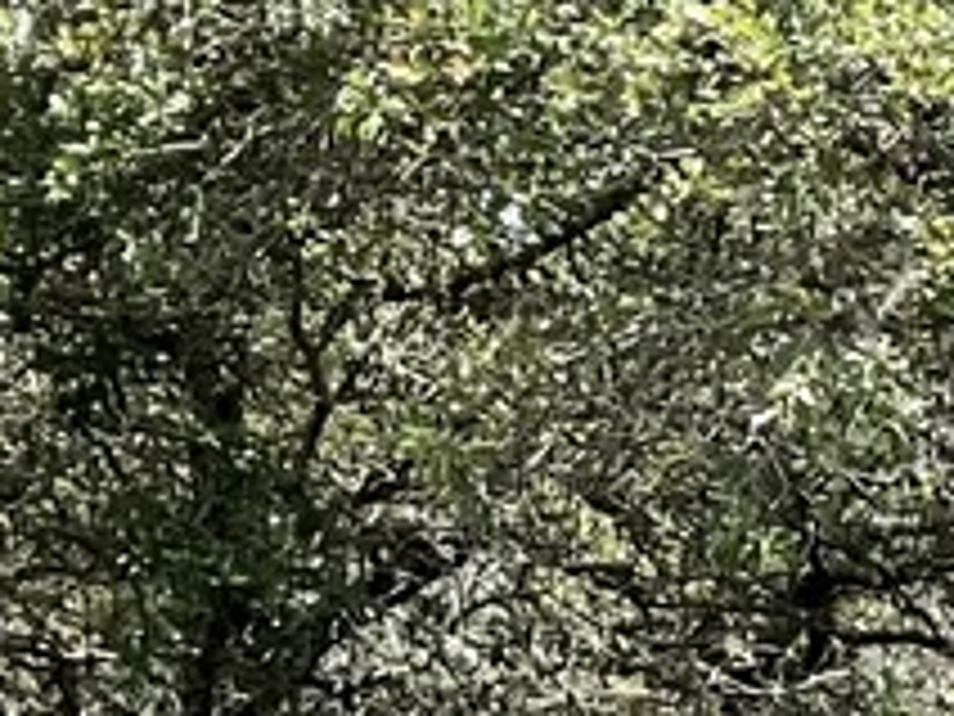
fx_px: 5429
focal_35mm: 197
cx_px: 2678
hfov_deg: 8.6
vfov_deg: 7.2
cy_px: 1450
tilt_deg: -4.0
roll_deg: -1.0
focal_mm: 3
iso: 16
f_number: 1.8
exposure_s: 1/929
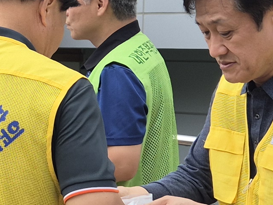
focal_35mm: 143
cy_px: 110
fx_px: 1128
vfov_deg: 10.4
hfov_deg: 13.0
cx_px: -149
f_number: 1.8
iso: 25
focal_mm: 5.4
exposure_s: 1/932
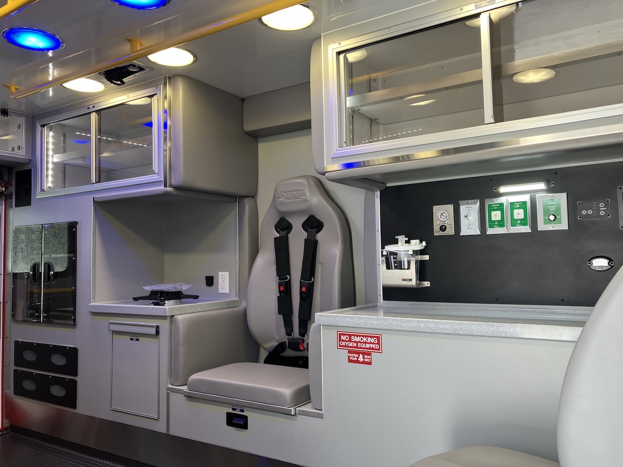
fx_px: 504
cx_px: 312
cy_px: 234
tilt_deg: +4.0
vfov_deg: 49.7
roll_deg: +2.9
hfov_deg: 63.4
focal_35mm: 28
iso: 40
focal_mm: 3.99
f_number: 1.8
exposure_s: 1/121
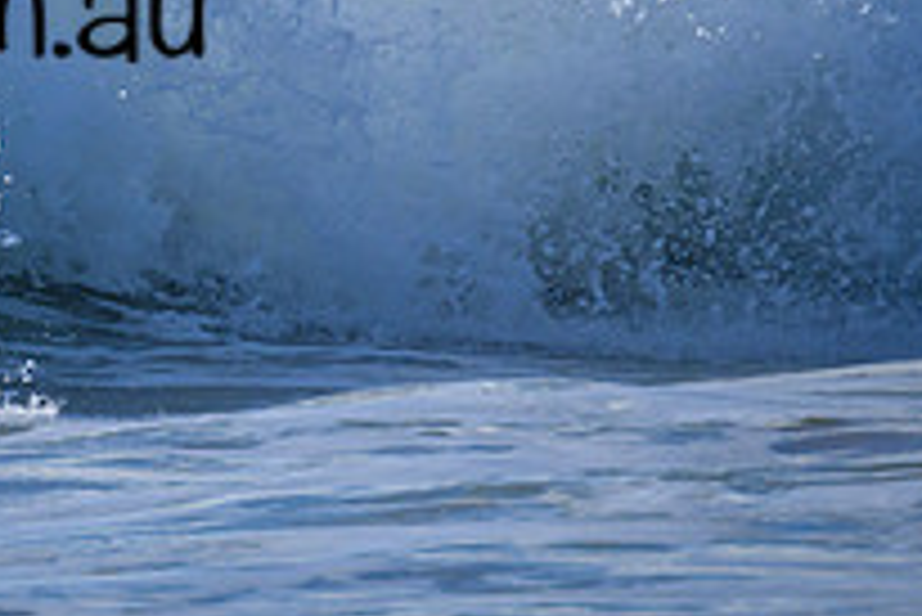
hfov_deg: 1.1
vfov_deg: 0.7
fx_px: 47105
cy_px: -47
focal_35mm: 1838
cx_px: -270
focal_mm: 650
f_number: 11
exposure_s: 1/2000
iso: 640
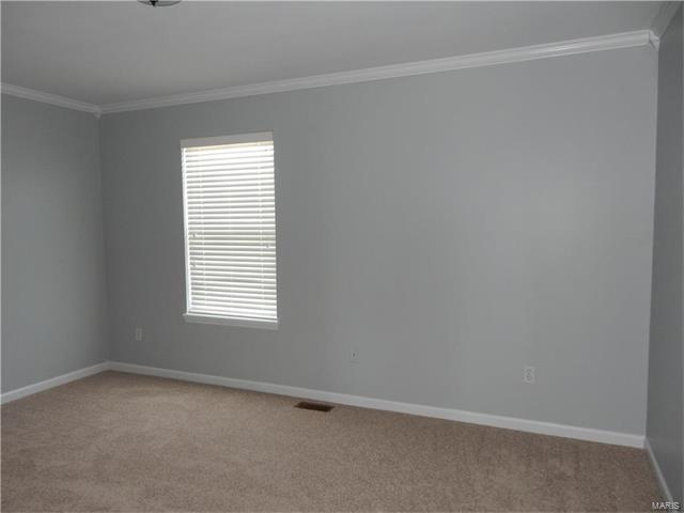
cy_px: 256
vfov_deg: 54.9
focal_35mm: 25
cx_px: 342
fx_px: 494
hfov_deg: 69.4
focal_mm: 4.5
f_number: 3.7
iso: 200
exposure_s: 1/30
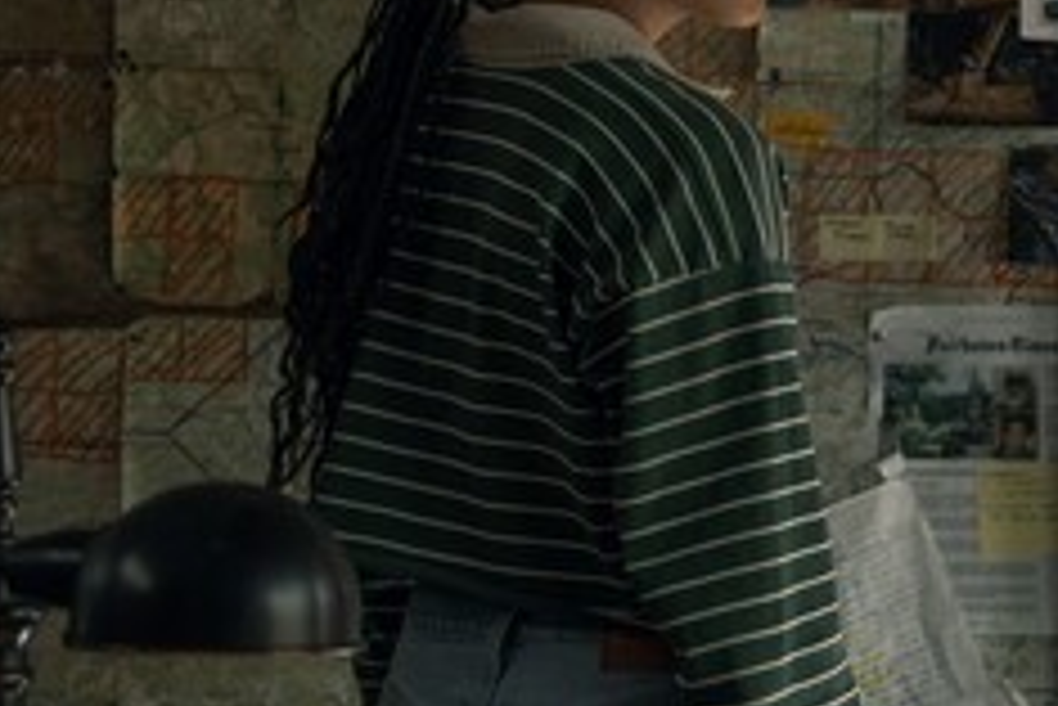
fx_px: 4323
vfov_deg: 9.3
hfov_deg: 13.6
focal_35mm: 147
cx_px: 1211
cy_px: 236
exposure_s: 1/320
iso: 800
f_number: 4.5
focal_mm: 54
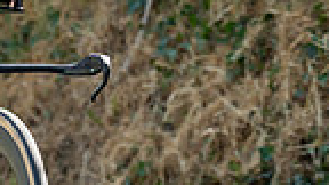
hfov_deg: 3.0
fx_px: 6325
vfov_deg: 1.7
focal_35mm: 725
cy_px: 25
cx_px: 47
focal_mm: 144
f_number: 3.5
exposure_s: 1/1000
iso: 500
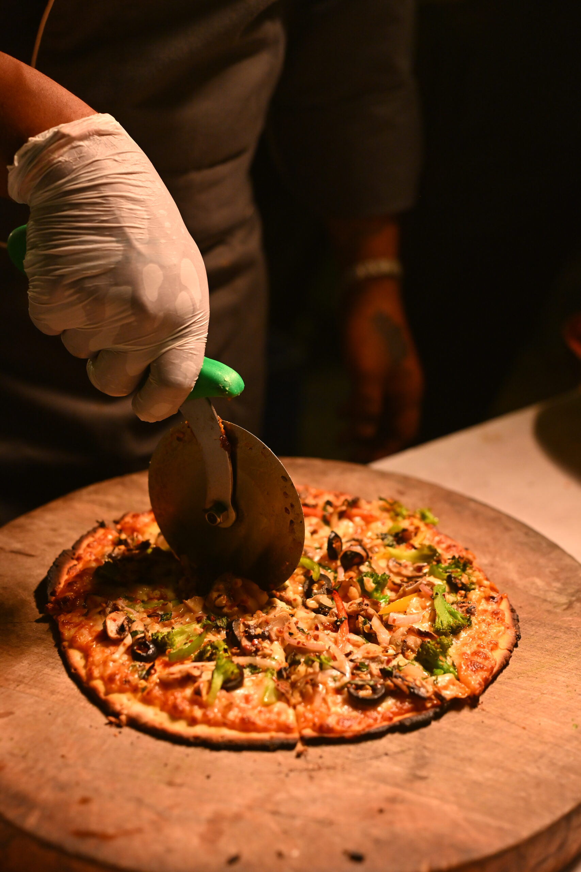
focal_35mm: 50
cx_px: 290
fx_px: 1210
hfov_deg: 27.0
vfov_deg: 39.6
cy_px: 436
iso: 1600
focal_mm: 50
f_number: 3.2
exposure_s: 1/500
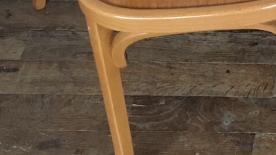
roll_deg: -2.9
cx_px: 401
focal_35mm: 107
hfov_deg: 18.0
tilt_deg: -40.3
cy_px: -110
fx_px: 783
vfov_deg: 10.7
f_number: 2.2
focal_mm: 4.15
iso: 250
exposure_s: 1/33
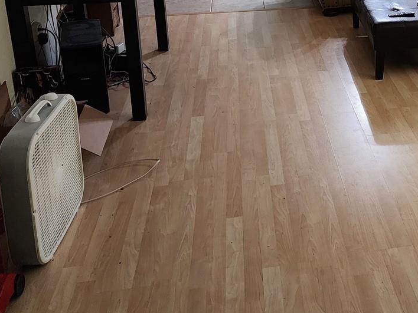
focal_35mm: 52
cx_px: 375
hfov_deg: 34.8
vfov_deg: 26.7
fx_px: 628
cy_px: 9
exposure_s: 1/60
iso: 640
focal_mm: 6.4
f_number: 1.8
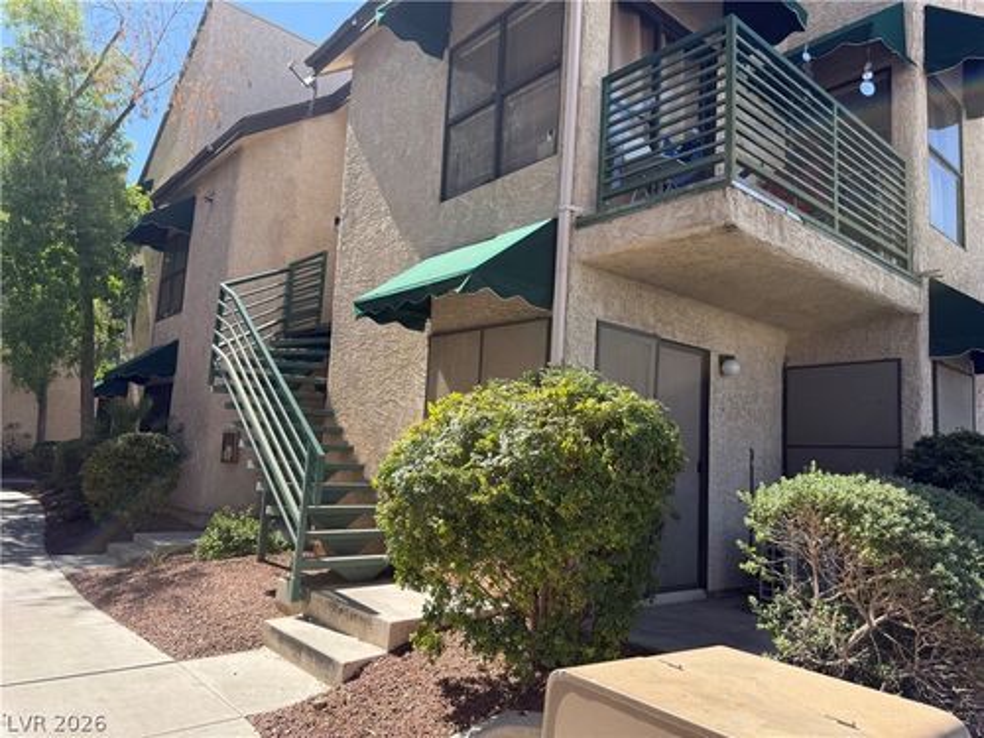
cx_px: 492
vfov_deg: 56.8
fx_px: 682
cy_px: 369
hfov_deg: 71.6
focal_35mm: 24
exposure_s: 1/1949
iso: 100
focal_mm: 6.76
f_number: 1.78
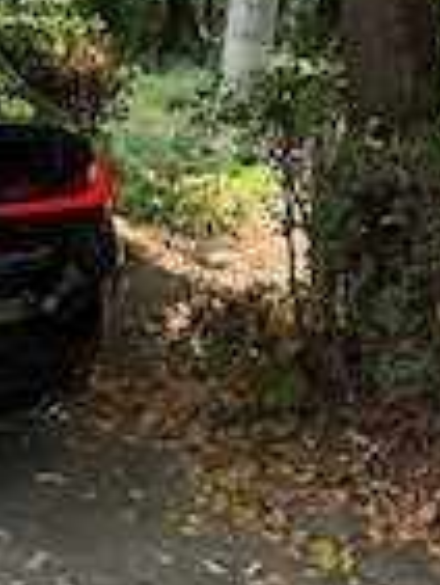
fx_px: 1151
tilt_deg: -24.6
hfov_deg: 19.8
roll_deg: +0.8
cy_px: 502
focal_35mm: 68
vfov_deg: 27.7
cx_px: -145
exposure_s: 1/555
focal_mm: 6.76
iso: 100
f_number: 1.78
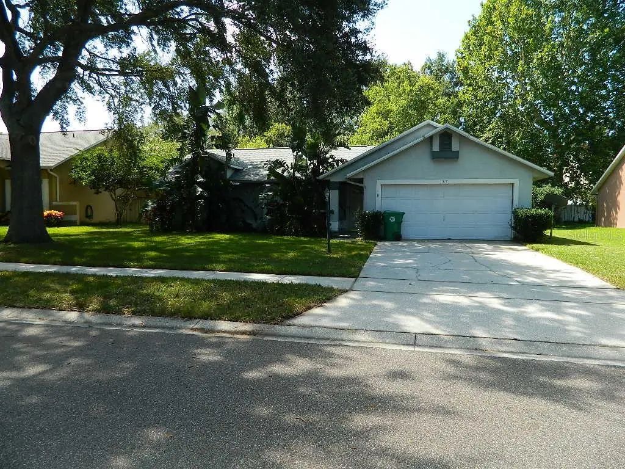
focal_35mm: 25
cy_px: 234
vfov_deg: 54.9
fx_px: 451
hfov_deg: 69.4
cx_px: 312
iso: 80
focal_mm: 4.5
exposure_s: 1/320
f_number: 3.1
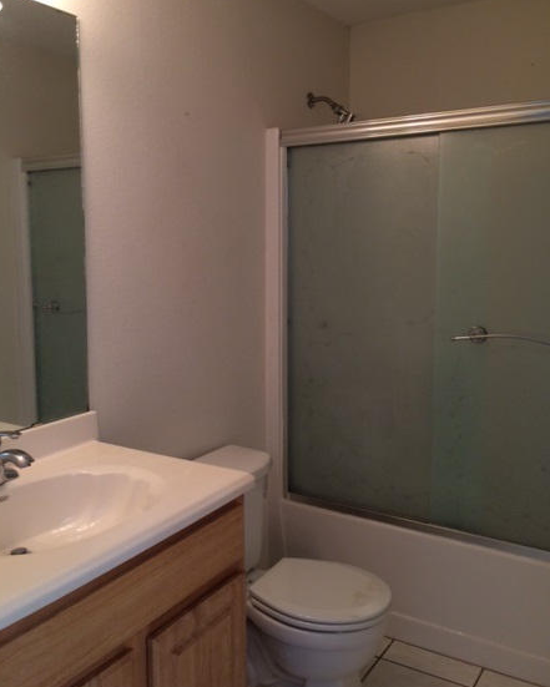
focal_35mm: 34
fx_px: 692
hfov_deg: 43.3
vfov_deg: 52.7
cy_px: 307
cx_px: 252
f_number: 2.2
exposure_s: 1/30
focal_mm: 4.12
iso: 80
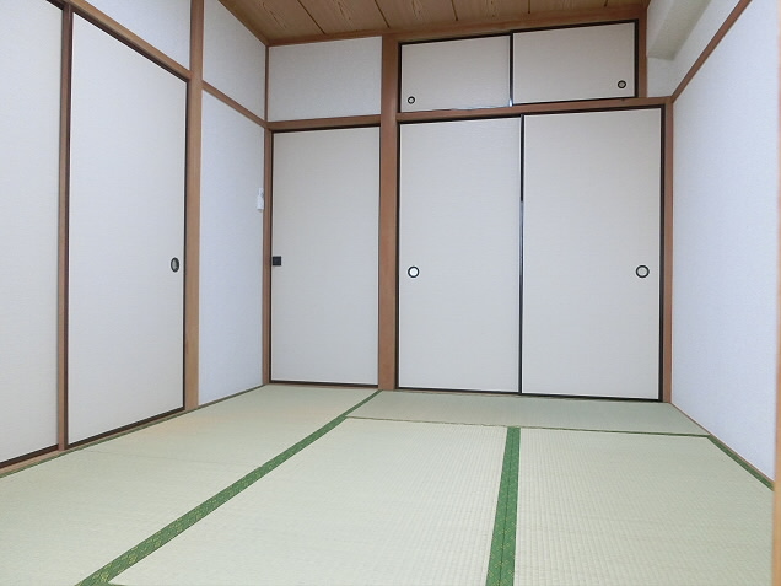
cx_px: 390
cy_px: 293
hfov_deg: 69.4
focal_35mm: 25
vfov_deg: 54.9
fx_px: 564
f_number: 3.5
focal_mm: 4.5
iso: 400
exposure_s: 1/50
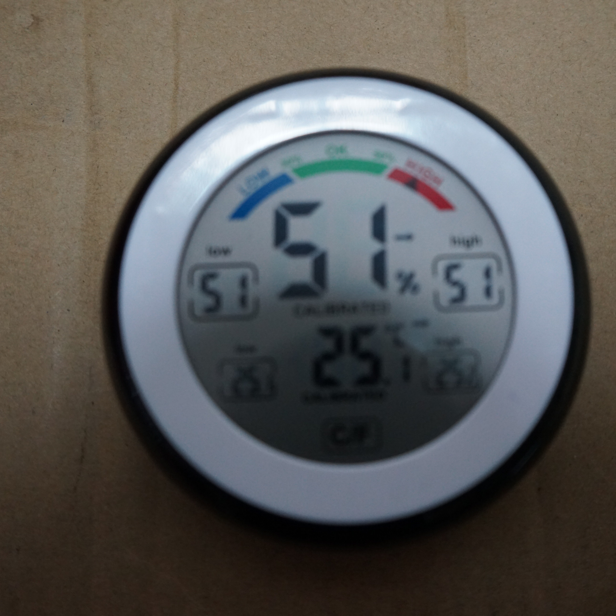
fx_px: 805
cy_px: 309
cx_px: 327
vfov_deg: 41.9
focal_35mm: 40
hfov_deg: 41.8
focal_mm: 31
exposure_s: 1/160
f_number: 4
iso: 3200
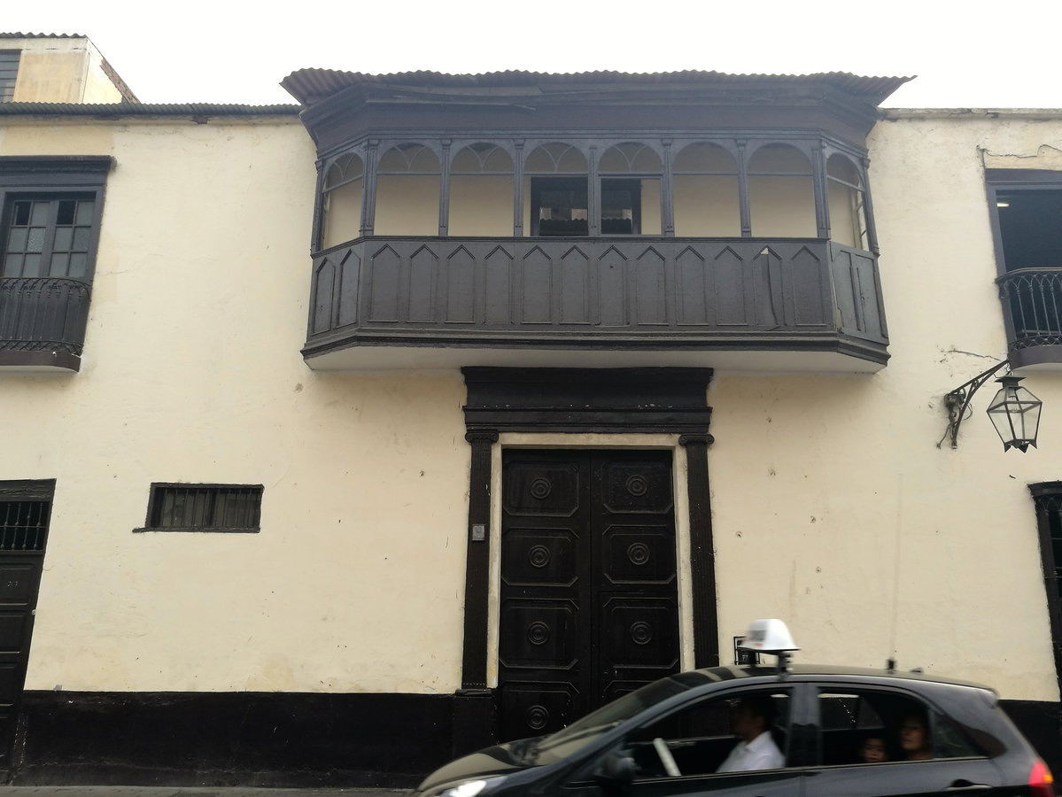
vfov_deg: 51.4
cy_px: 398
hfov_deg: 65.3
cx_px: 531
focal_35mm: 27
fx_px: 829
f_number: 2.2
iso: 50
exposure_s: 1/346
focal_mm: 4.5
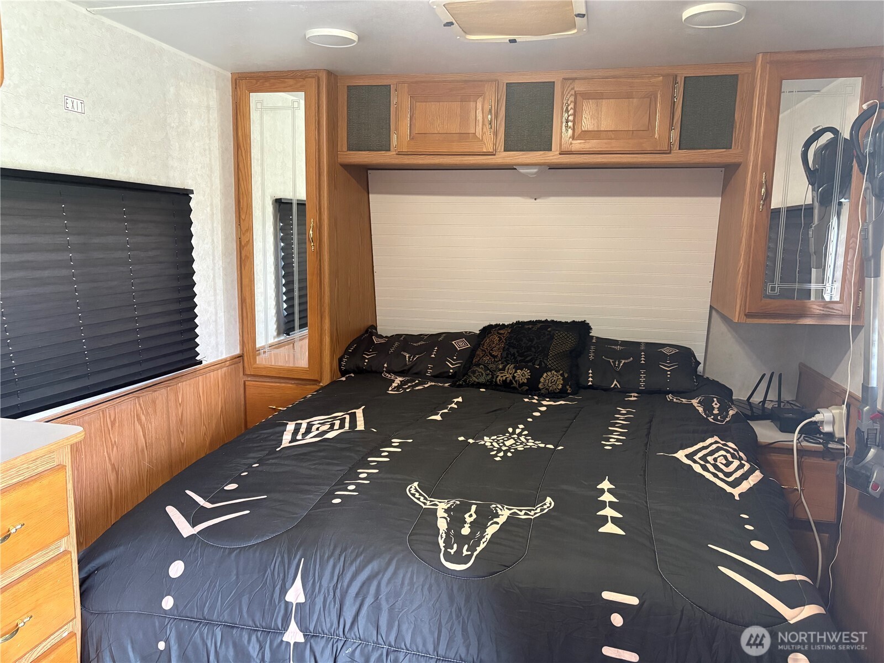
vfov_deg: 53.1
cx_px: 442
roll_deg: -0.1
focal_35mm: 26
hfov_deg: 67.3
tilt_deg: -6.6
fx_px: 664
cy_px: 332
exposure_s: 1/60
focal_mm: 5.96
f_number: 1.6
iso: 400
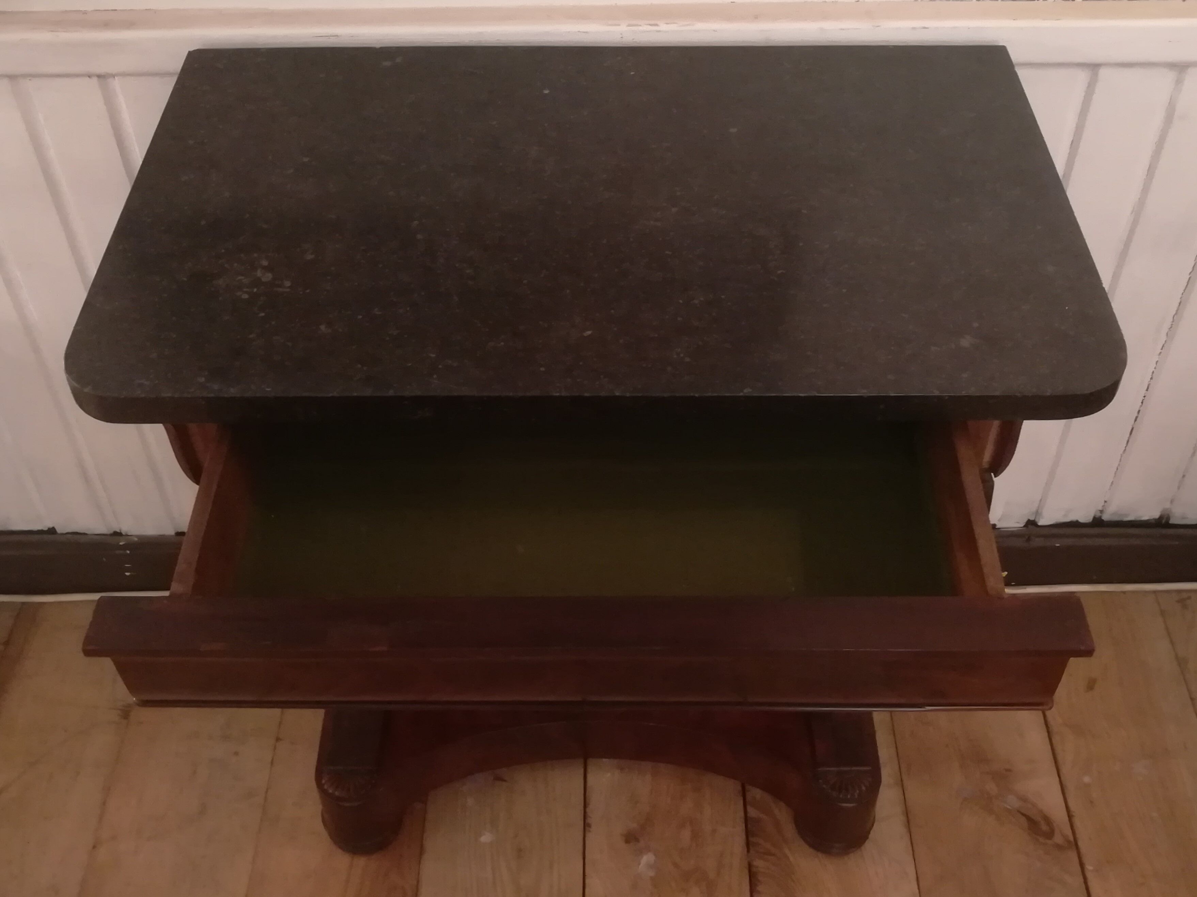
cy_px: 448
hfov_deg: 55.4
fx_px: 1141
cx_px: 598
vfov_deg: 42.9
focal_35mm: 33
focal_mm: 3.83
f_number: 2.2
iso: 640
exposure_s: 1/14.3
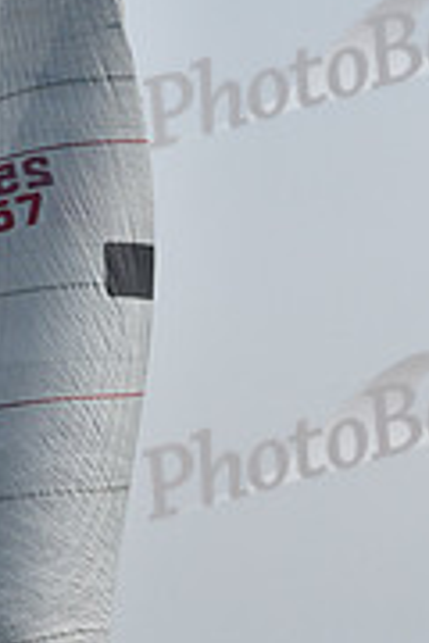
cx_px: -41
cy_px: 293
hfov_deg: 2.5
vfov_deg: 3.8
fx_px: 9777
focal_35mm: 547
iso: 320
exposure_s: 1/1000
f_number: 11
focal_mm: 170
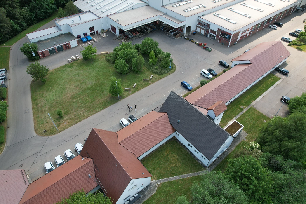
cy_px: 102
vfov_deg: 57.2
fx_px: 187
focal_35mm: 22
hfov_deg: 78.6
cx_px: 153
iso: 100
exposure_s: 1/1000
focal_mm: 8.38
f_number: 2.8
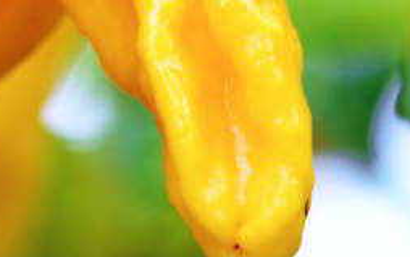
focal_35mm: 505
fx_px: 5645
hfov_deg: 4.1
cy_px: 14
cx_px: -115
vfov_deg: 2.6
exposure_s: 1/30
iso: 100
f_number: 5.6
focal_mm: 105
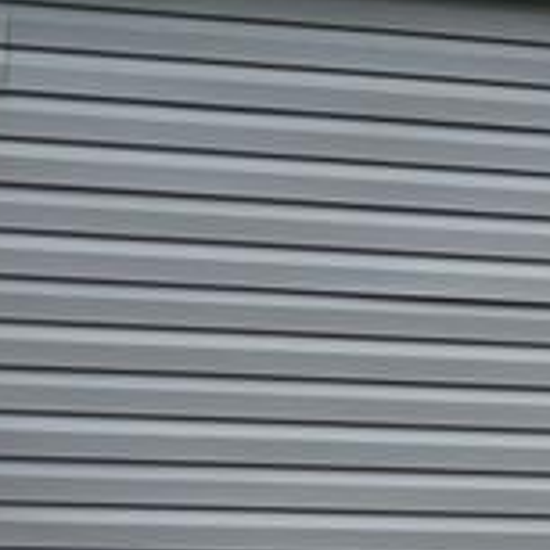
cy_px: 532
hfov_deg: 10.3
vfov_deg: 11.3
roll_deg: -0.9
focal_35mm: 154
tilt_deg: -0.5
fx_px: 2768
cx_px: 1165
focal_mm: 5.96
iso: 64
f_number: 1.6
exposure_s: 1/1517
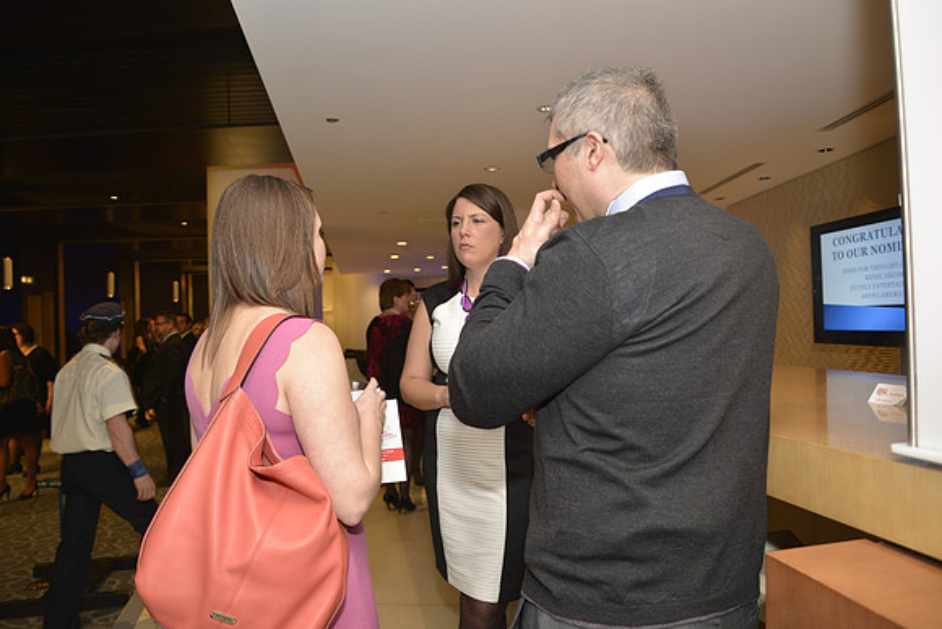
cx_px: 471
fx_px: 628
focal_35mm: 24
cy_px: 314
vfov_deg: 53.2
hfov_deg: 73.7
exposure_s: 1/60
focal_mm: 24
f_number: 4
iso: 800
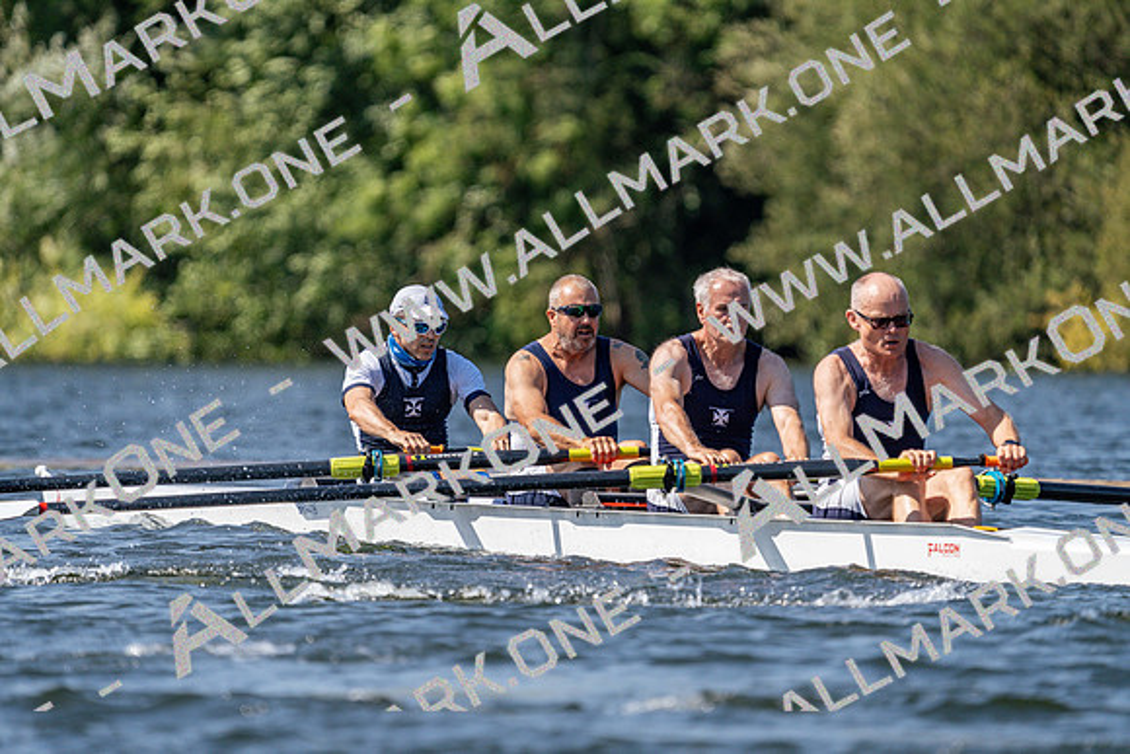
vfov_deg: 2.8
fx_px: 15697
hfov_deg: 4.1
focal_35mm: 500
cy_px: 377
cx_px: 565
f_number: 6.3
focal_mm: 500
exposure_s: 1/2000
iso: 320
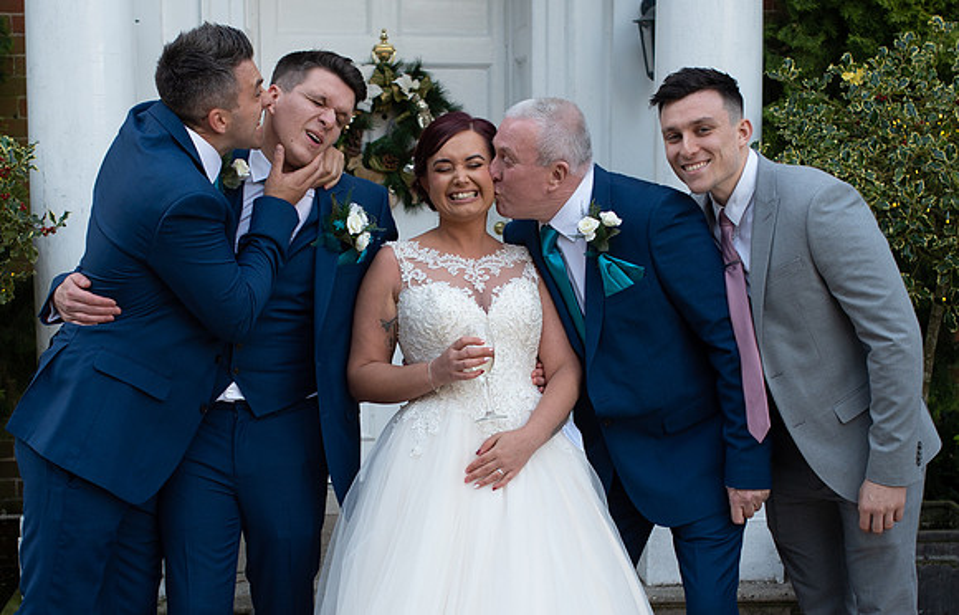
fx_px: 1797
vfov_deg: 19.4
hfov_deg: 29.9
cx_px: 439
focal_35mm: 68
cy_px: 410
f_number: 3.5
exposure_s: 1/160
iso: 250
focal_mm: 35
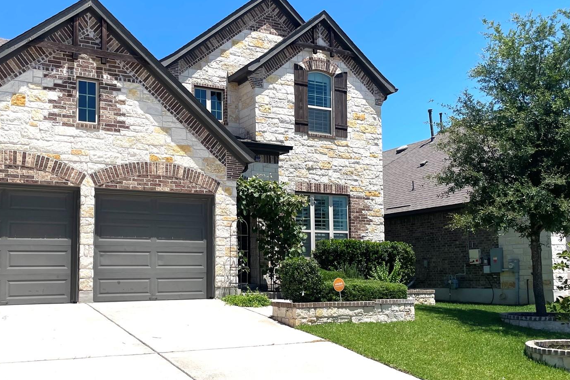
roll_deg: +1.0
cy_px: 228
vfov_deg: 33.3
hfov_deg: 48.4
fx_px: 633
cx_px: 251
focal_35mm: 40
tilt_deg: +6.0
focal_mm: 4.2
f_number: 1.6
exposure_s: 1/6897
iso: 32
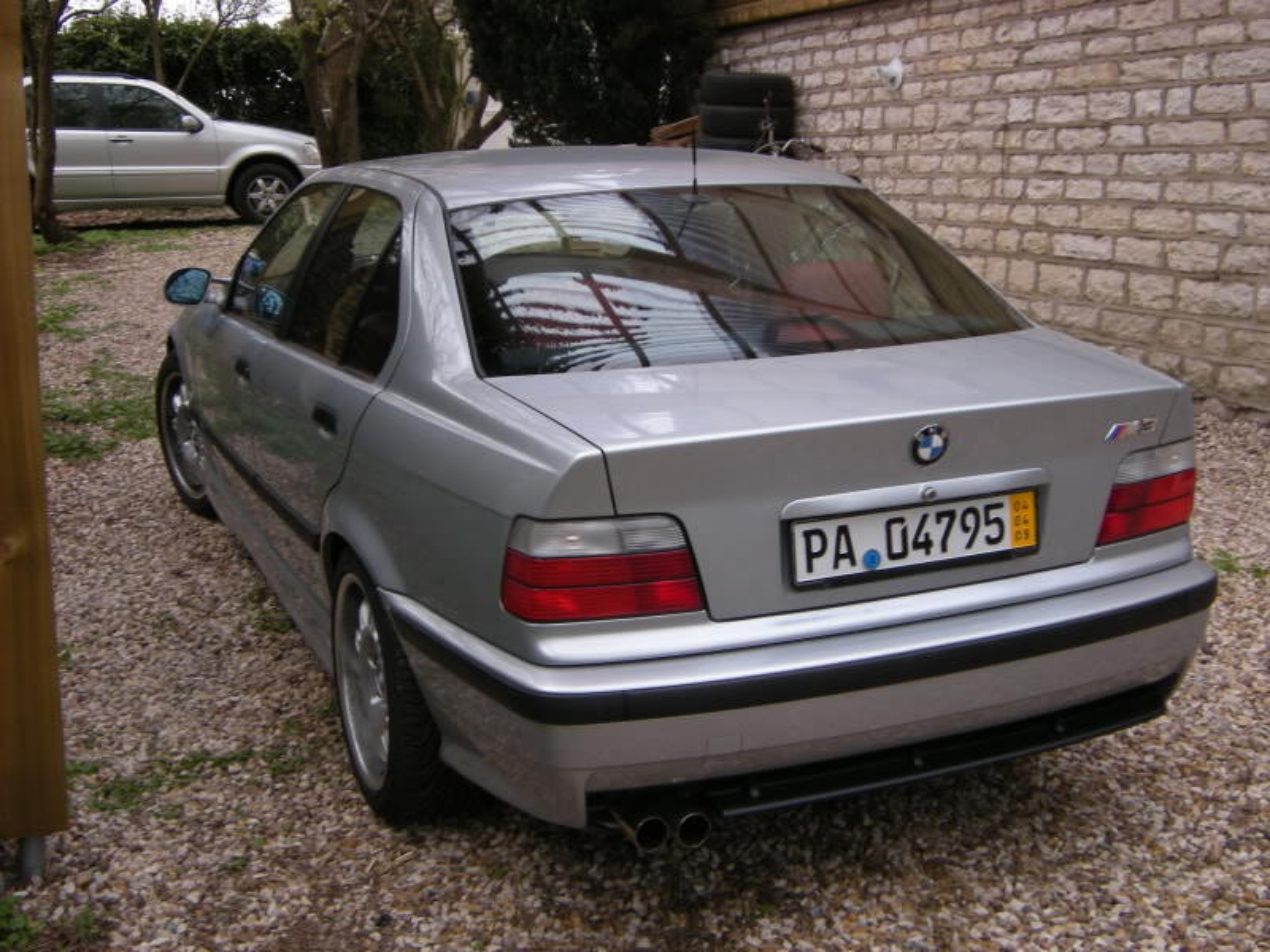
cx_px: 635
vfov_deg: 32.2
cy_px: 476
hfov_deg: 42.1
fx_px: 1651
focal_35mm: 45
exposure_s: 1/68.1
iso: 64
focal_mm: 7.5
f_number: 3.5
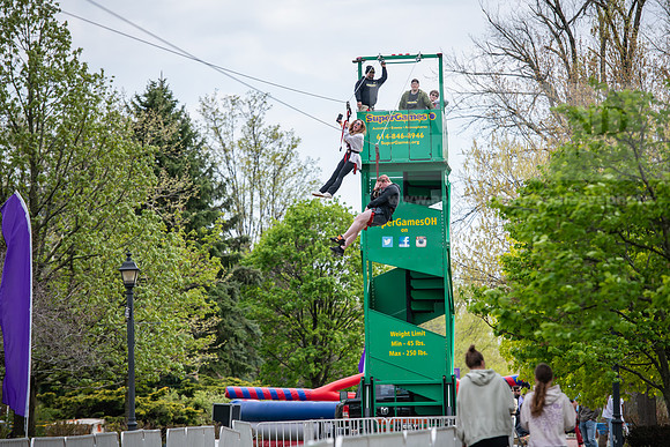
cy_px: 224
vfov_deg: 7.9
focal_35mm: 175
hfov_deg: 11.7
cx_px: 335
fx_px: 3258
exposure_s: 1/800
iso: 160
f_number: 4
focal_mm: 175
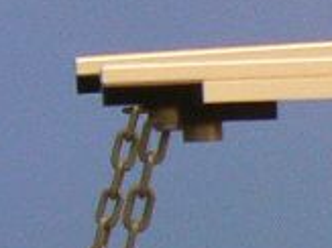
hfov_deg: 5.5
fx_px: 3450
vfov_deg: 4.1
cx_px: 320
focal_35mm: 360
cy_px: 506
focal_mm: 7
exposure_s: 1/4
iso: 80
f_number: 3.2
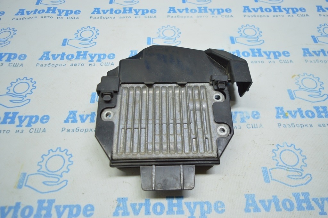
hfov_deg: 67.4
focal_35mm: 27
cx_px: 164
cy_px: 109
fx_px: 246
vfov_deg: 47.9
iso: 400
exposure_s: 1/80
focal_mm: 18
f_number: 3.5
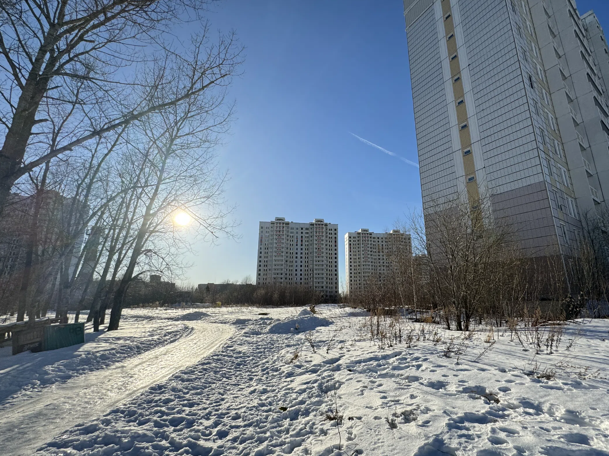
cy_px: 230
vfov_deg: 78.1
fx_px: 281
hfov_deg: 94.1
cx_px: 337
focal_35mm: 16
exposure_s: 1/2584
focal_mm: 2.22
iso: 50
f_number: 2.2
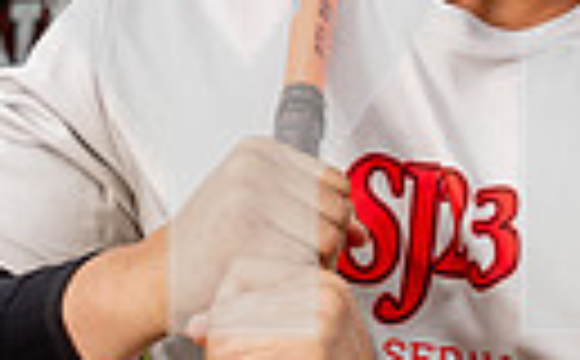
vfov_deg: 5.2
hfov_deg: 8.4
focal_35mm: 251
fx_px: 3959
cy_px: 68
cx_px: 377
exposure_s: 1/250
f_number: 8
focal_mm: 50
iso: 50
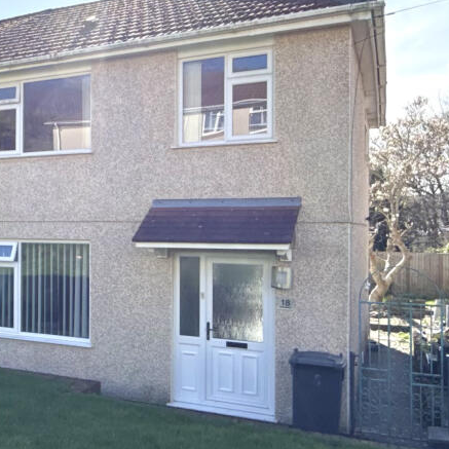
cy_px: 228
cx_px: 100
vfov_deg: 55.6
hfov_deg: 52.6
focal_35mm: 29
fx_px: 426
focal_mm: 2.22
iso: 64
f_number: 2.2
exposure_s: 1/1105
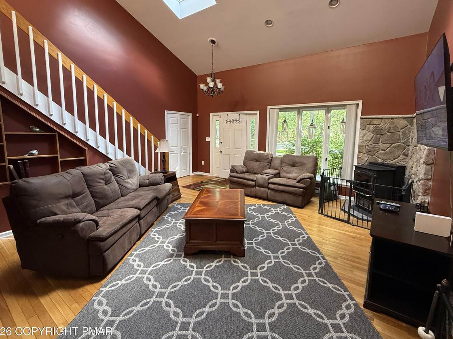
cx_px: 237
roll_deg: -1.1
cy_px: 155
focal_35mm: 16
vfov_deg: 78.0
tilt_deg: -6.7
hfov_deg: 94.4
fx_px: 209
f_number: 2.2
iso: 320
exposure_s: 1/99
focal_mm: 2.22
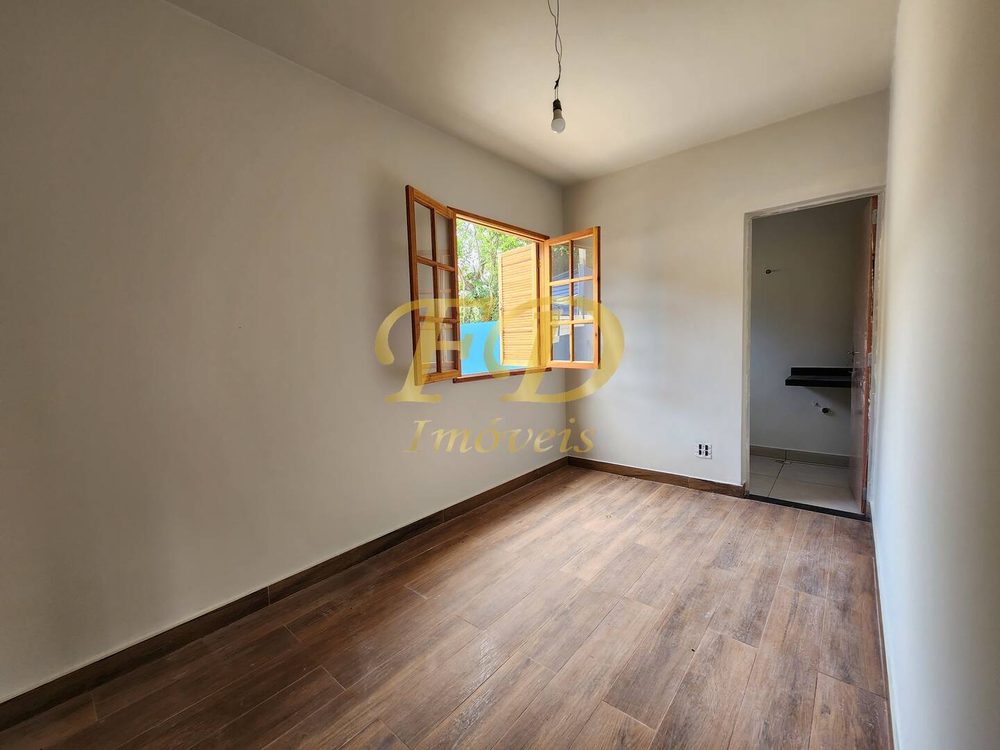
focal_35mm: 13
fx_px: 376
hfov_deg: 106.2
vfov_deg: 89.9
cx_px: 500
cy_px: 375
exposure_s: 1/60
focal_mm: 2.2
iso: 80
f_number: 2.2
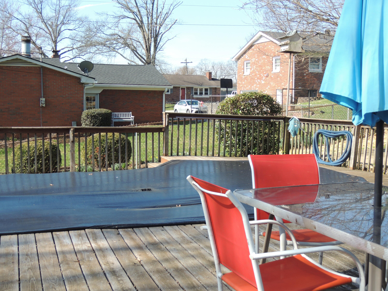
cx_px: 194
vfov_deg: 30.9
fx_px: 527
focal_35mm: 47
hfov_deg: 40.4
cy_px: 146
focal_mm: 8.3
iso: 100
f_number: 3.5
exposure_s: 1/320
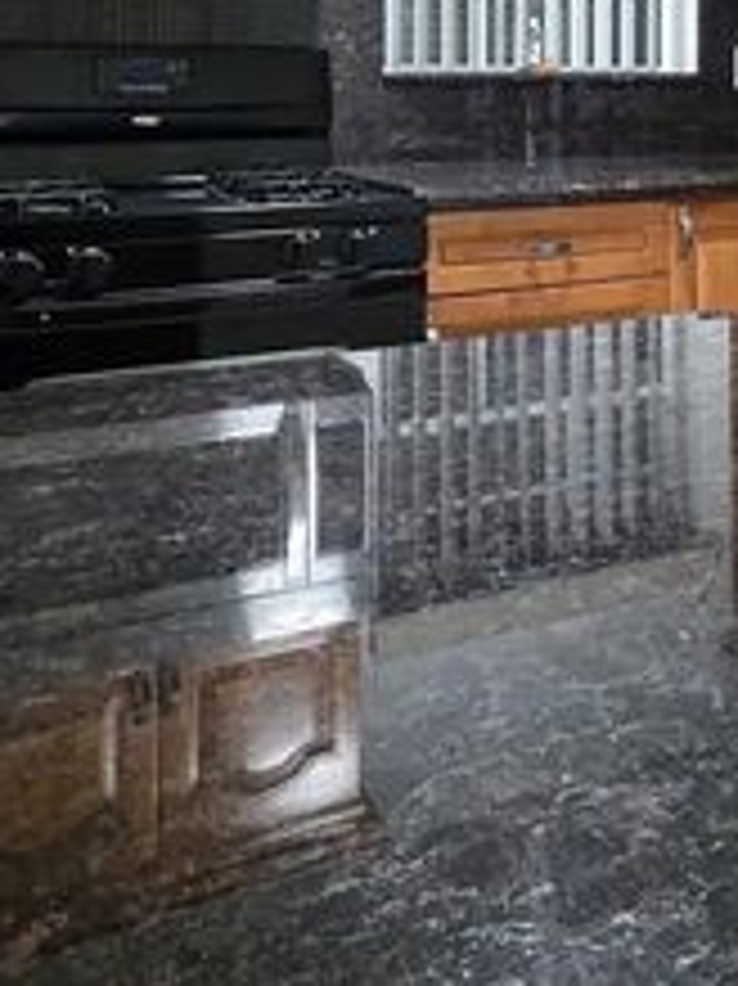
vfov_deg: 43.7
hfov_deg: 36.2
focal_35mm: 38
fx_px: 1081
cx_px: 608
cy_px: 59
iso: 800
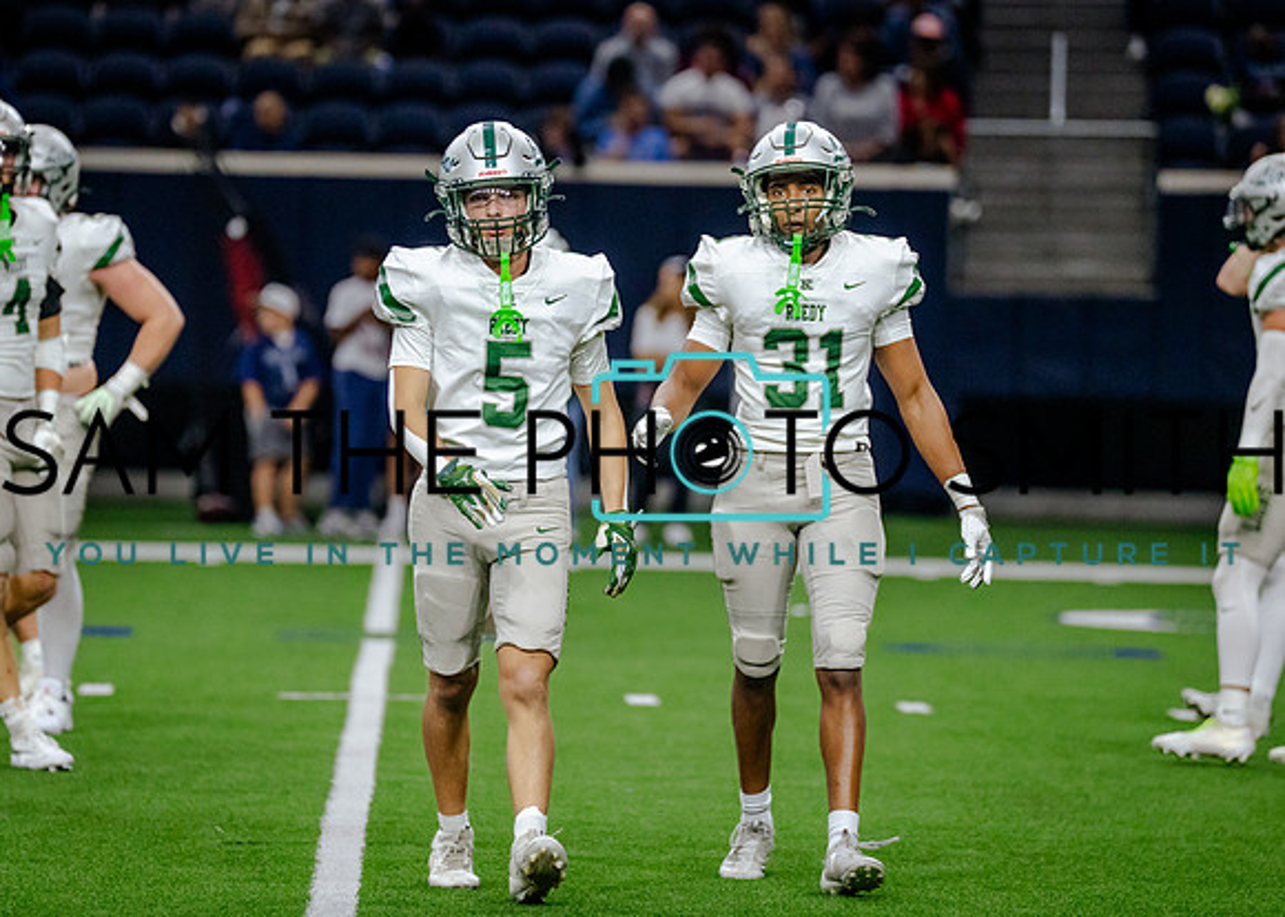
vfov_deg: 5.1
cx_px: 564
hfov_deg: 7.2
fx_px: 10271
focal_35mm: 282
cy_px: 323
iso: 2500
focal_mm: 200
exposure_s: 1/1250
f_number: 2.8
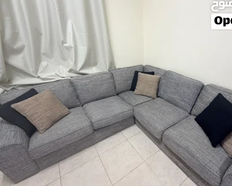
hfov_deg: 88.0
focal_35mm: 17
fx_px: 117
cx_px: 143
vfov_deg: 77.0
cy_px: 94
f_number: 2.2
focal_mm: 2.22
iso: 250
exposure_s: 1/50
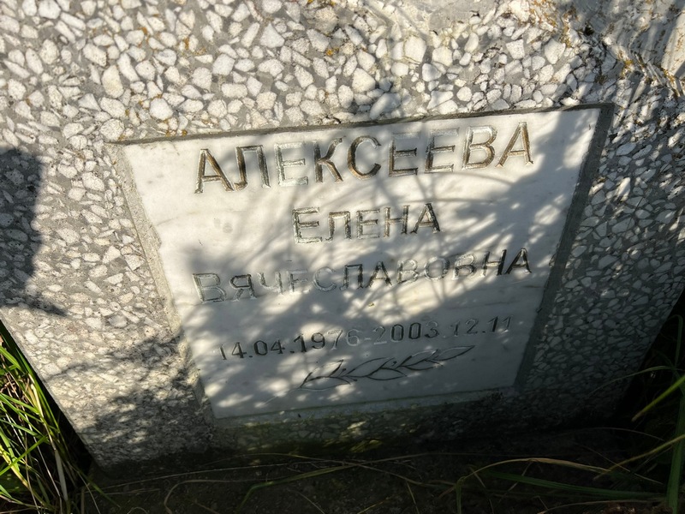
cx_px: 342
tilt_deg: -38.7
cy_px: 257
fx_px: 515
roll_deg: -2.7
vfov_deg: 53.1
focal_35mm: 26
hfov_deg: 67.3
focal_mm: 5.7
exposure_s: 1/4444
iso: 50
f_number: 1.5
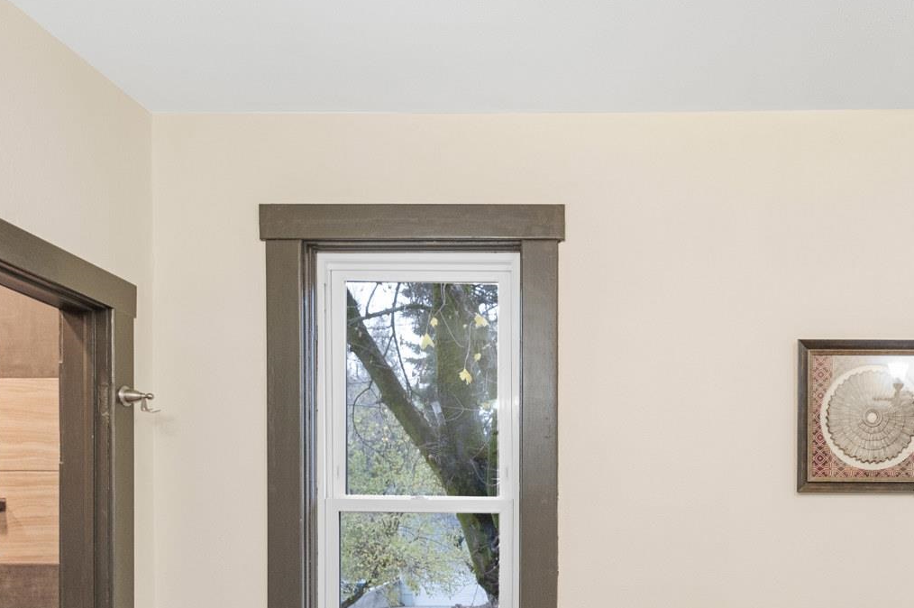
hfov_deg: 49.0
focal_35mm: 37
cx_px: 731
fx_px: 938
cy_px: 571
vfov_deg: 33.6
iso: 1600
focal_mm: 15
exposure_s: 1/20
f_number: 4.5
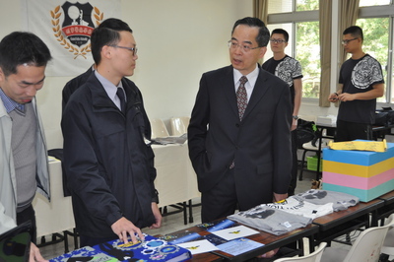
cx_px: 197
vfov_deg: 28.0
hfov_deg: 41.1
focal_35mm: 48
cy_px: 131
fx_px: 525
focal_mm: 32
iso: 800
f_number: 4.5
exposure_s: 1/80
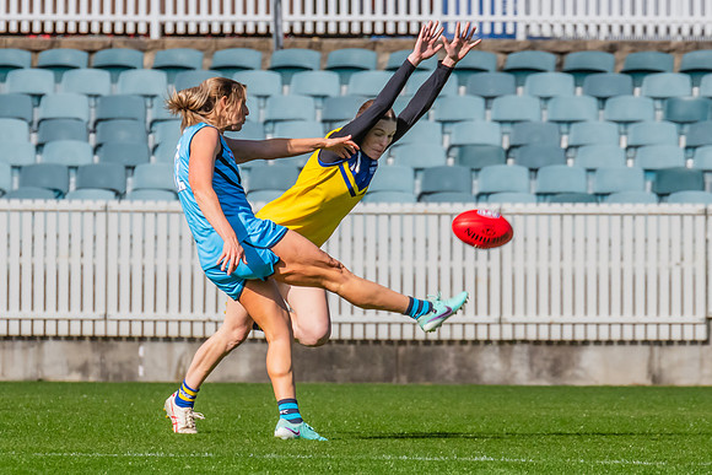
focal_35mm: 897
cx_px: 388
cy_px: 271
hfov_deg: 2.3
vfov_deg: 1.5
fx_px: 17736
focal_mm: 420
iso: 800
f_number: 11
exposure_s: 1/1250
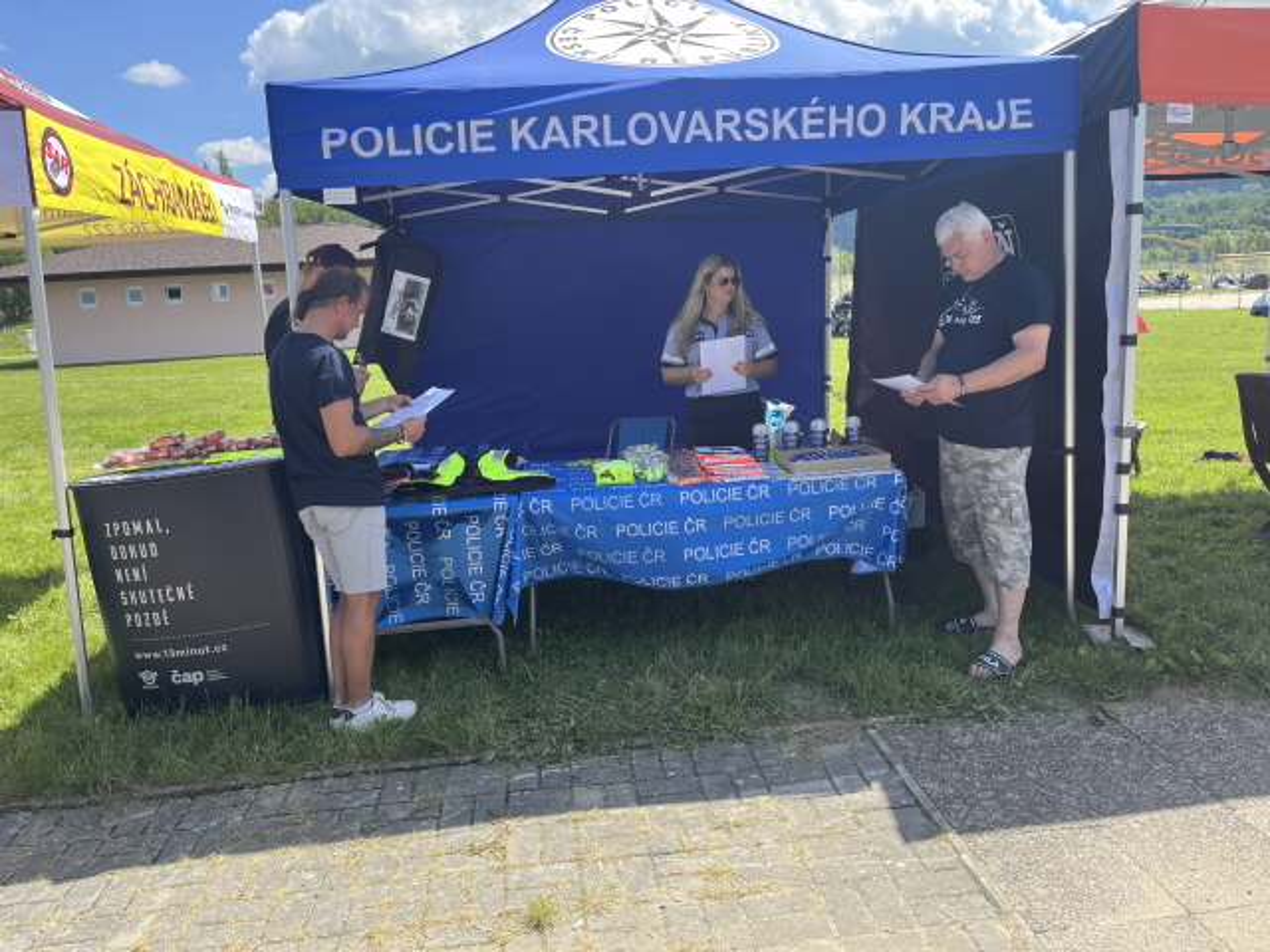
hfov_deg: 67.3
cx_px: 635
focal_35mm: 26
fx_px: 954
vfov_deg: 53.1
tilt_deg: -9.9
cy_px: 476
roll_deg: +3.9
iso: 50
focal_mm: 5.1
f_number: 1.6
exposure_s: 1/1018
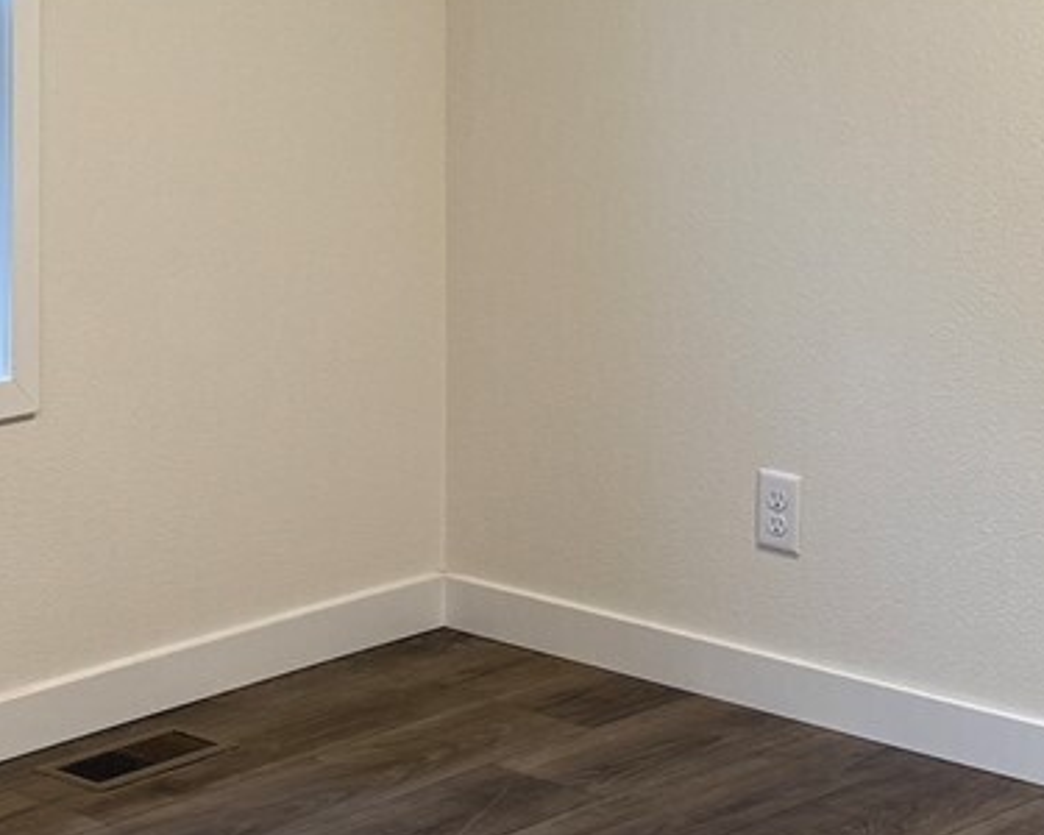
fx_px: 3090
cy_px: -106
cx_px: 173
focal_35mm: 100
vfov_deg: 15.0
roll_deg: -0.1
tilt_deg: -2.3
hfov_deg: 18.9
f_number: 1.78
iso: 160
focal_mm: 6.76
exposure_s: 1/60
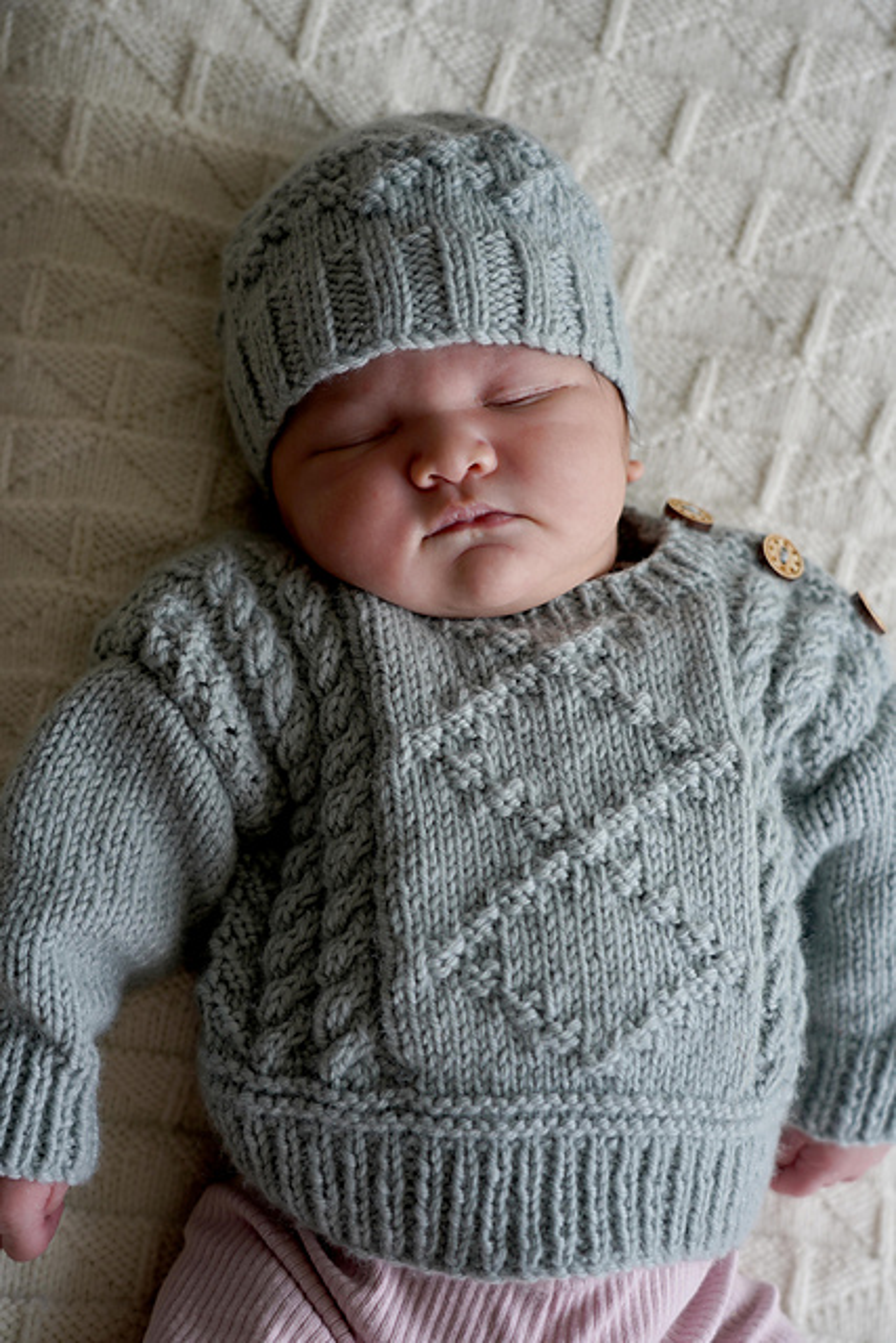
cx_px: 448
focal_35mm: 46
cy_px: 672
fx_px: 1716
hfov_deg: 29.3
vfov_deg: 42.7
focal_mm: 46
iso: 100
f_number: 4.5
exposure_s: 1/125
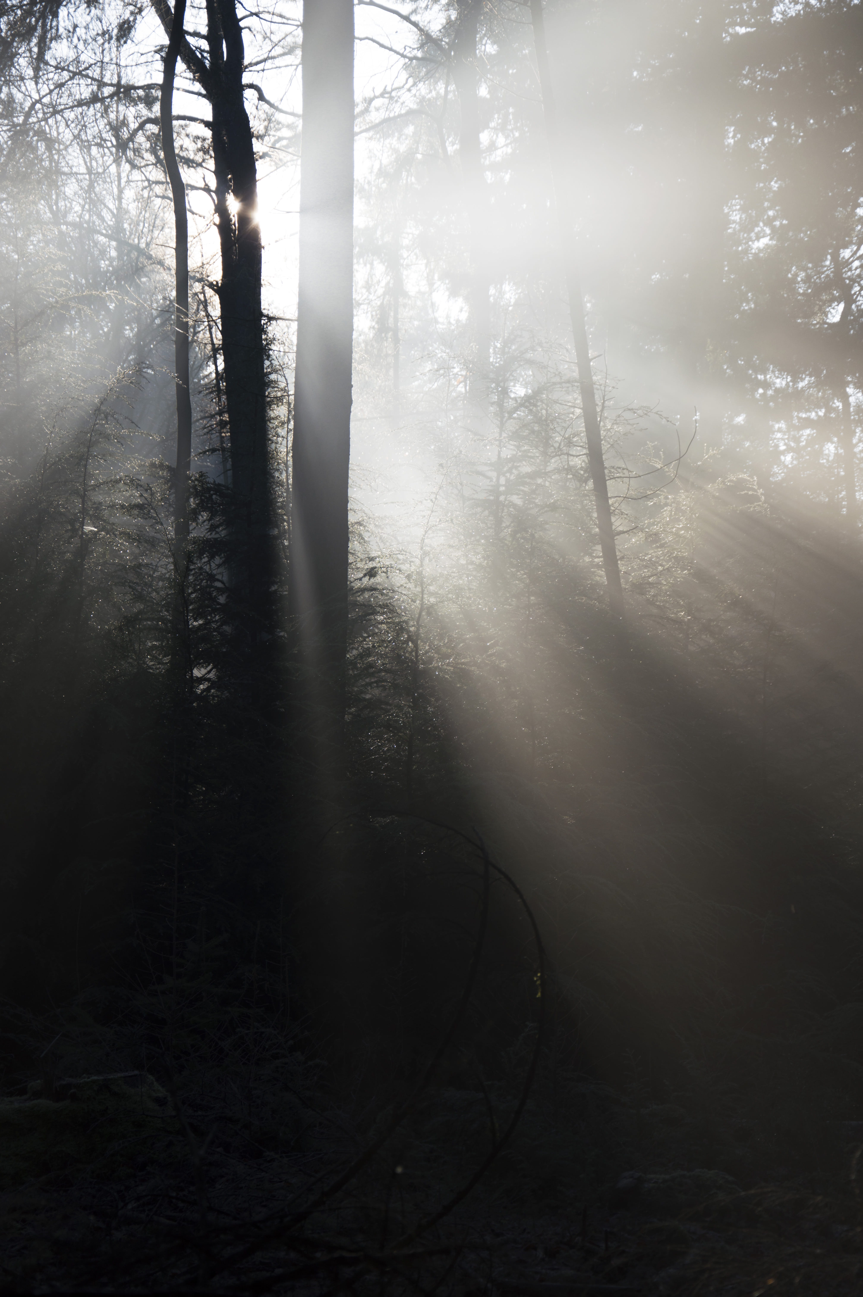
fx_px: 3350
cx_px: 432
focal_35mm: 93
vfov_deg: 21.9
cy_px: 648
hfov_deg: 14.7
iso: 100
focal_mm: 62
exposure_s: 1/320
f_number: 5.3
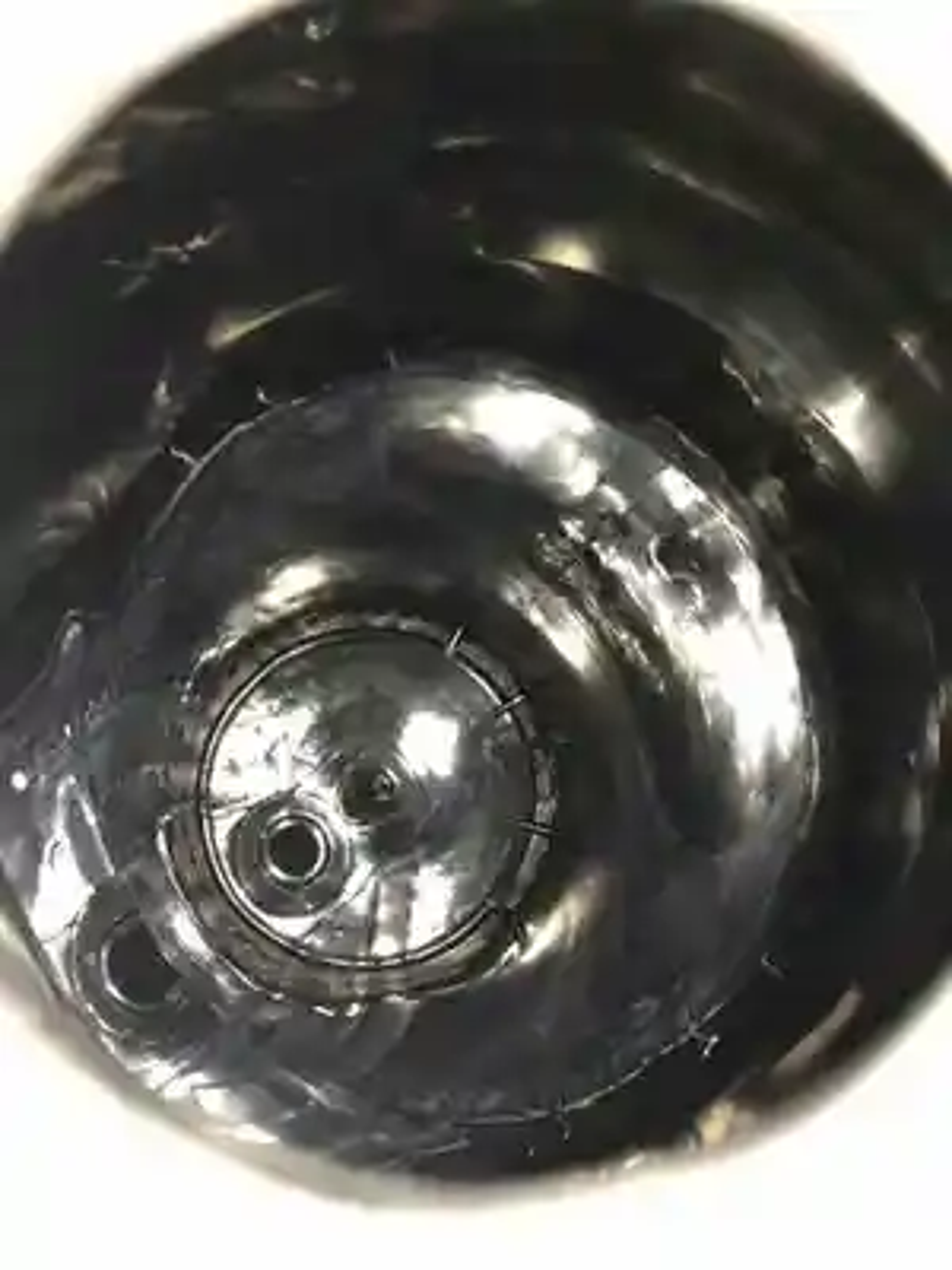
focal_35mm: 28
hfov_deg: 49.7
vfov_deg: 63.4
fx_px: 1027
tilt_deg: -72.6
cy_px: 635
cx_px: 476
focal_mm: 3.99
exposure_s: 1/24
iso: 20
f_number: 1.8
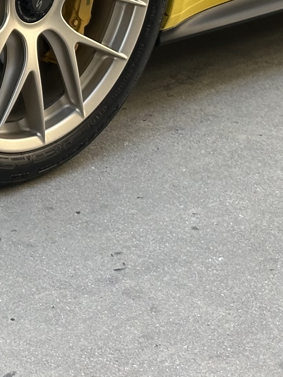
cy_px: -111
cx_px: -279
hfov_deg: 8.1
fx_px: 1897
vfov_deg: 11.1
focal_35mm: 174
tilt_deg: -18.1
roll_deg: -1.2
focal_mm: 6.86
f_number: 1.78
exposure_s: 1/239
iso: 50
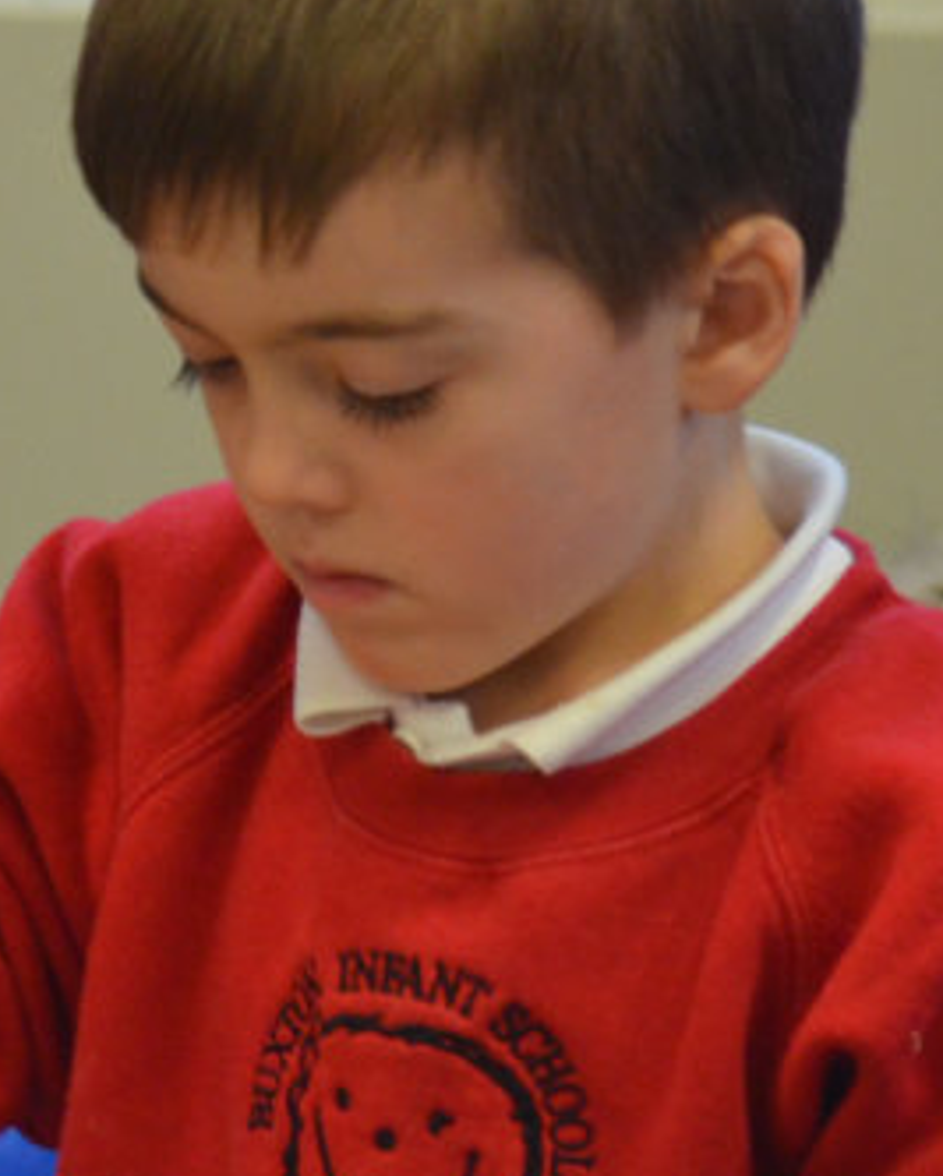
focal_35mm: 354
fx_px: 12333
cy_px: 1049
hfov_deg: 4.4
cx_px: -374
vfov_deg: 5.5
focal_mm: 70
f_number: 4
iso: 1400
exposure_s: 1/125
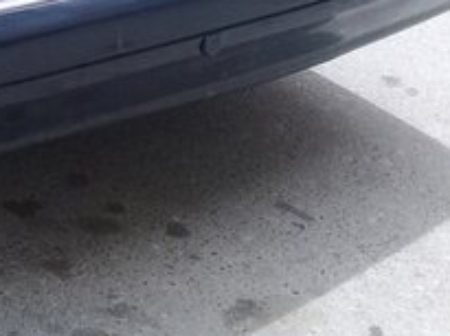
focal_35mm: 100
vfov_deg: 13.8
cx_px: -130
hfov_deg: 18.4
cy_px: -181
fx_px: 1298
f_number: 2.2
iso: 50
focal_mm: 3.3
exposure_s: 1/427
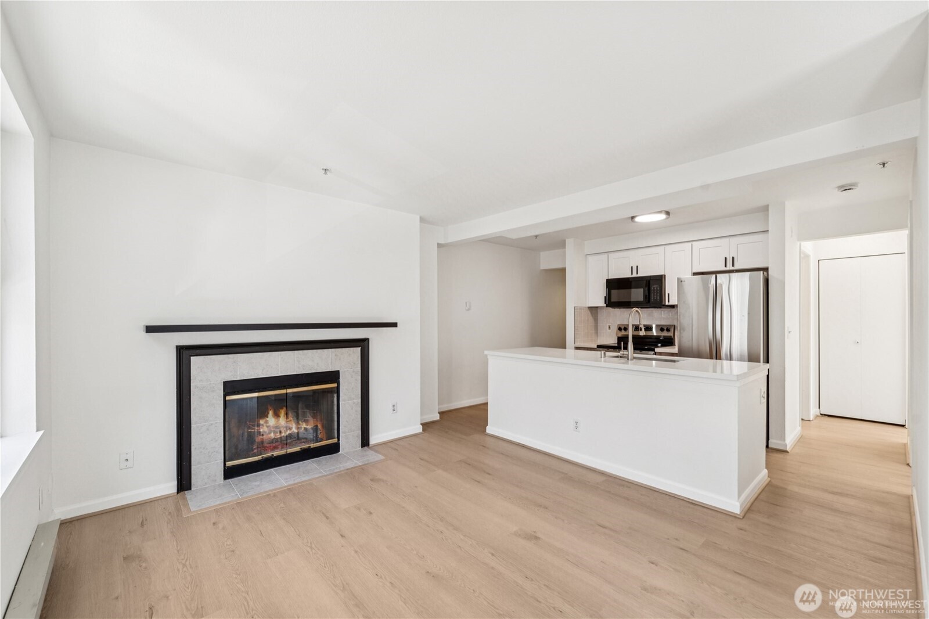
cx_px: 464
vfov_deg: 81.2
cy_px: 310
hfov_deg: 104.3
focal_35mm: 14
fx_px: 361
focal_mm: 14
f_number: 8
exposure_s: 1/20
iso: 200
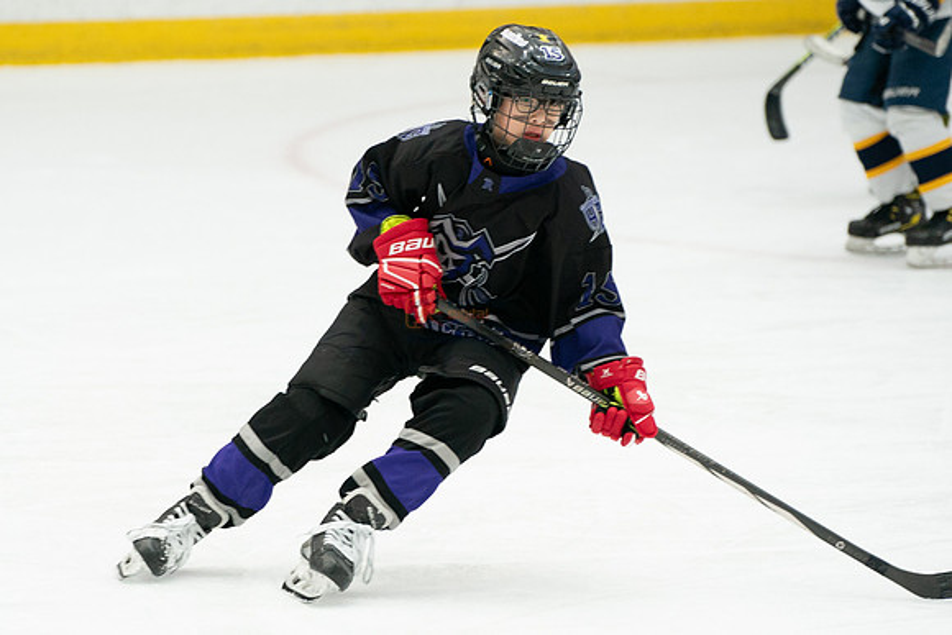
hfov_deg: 7.1
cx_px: 341
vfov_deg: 4.8
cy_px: 408
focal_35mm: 289
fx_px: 7638
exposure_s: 1/1000
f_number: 3.2
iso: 2000
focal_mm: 150
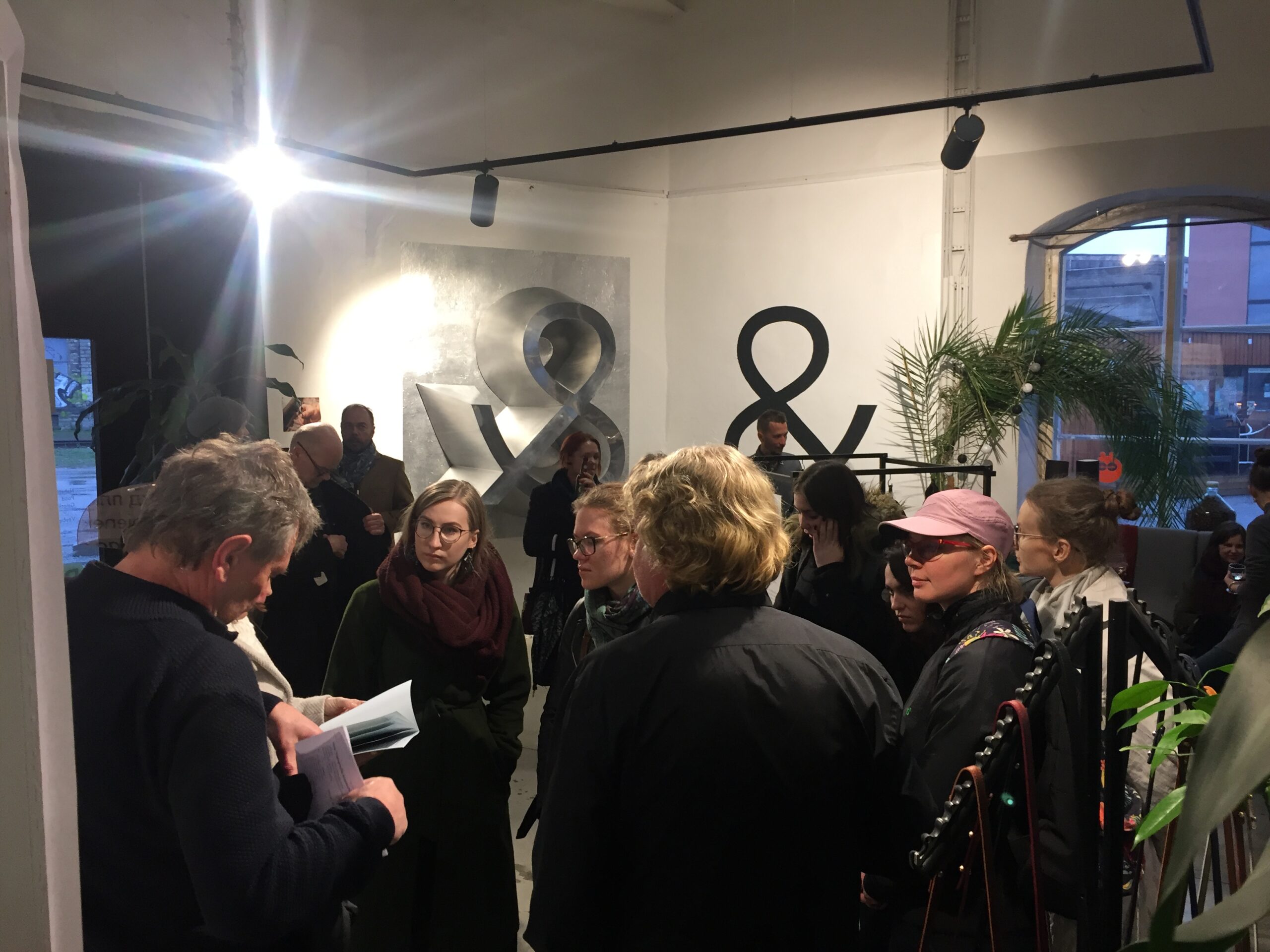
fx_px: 1064
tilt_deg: -5.5
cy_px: 476
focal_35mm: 29
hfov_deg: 61.7
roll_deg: +0.2
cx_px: 635
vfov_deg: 48.2
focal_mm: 4.15
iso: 50
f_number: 2.2
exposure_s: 1/33
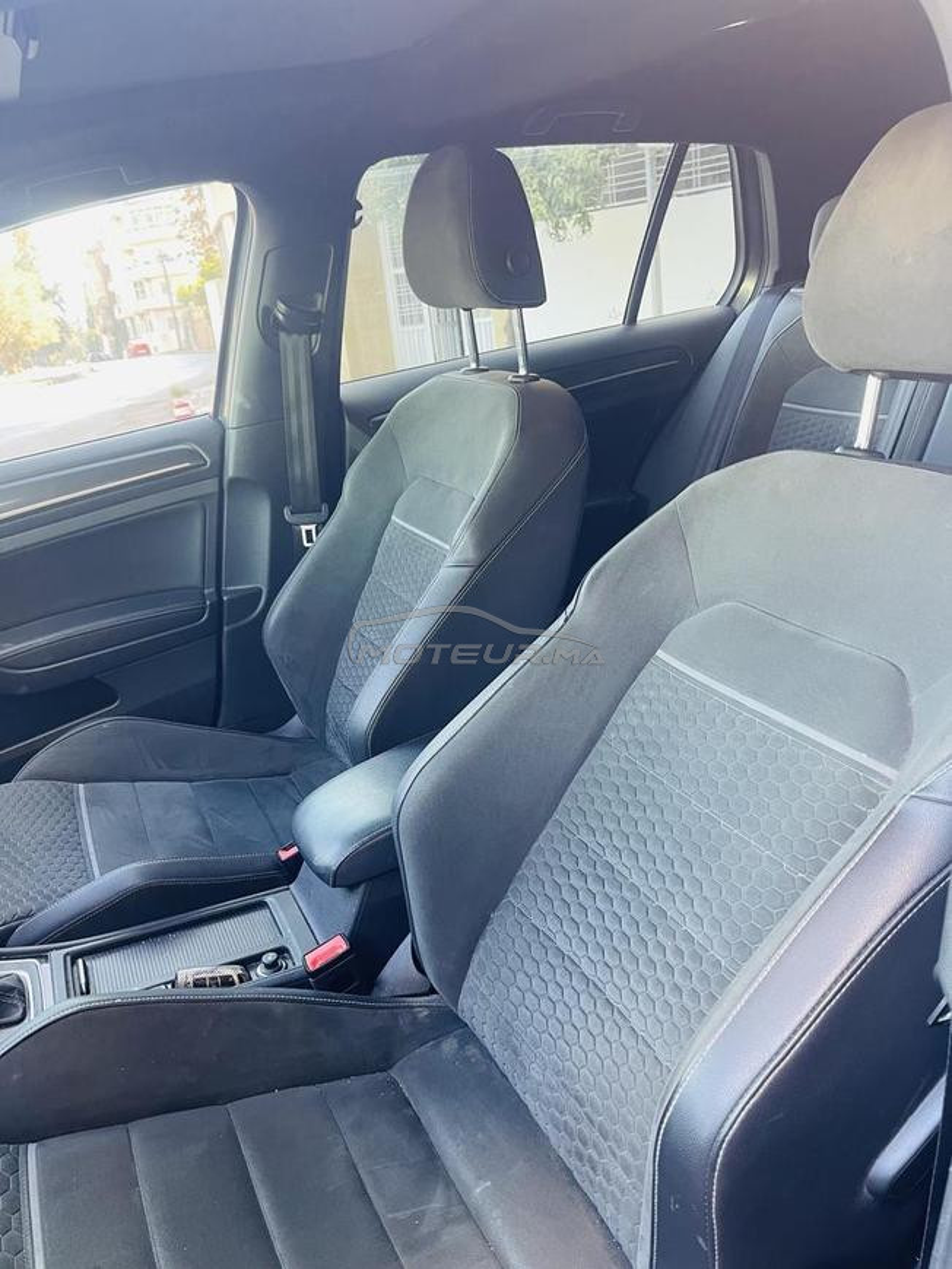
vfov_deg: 69.4
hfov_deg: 54.9
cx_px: 476
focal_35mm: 25
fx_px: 916
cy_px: 634
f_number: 1.6
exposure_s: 1/60
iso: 160
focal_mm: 5.1
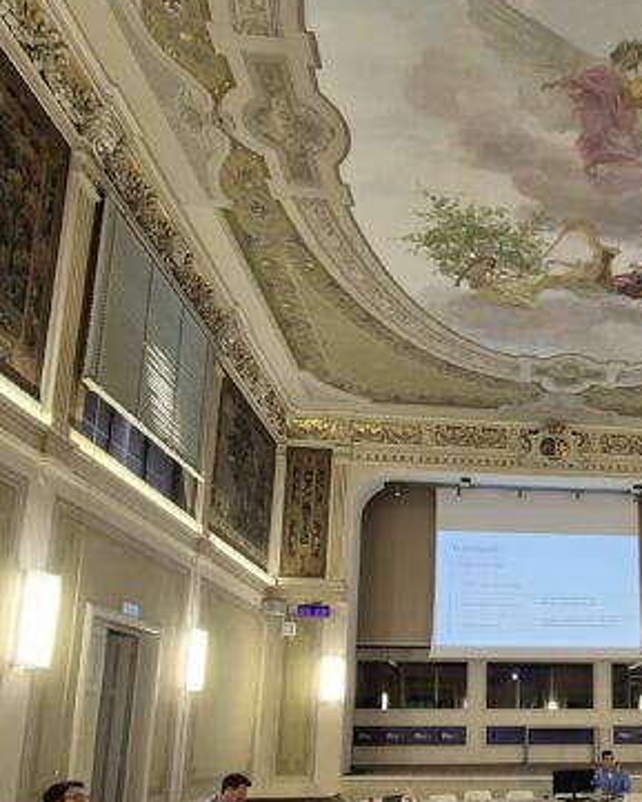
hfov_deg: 48.1
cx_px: 569
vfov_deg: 60.2
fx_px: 641
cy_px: 611
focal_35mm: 27
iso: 125
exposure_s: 1/60
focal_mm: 2.2
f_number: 2.2
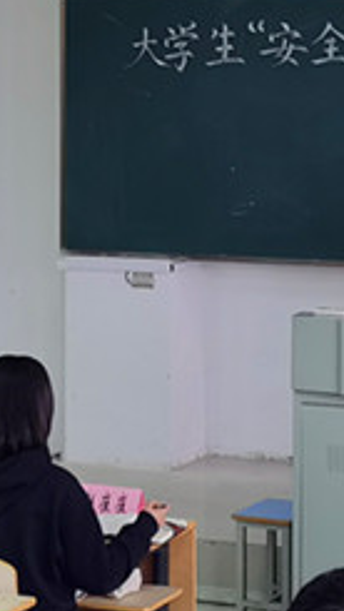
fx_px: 2171
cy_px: 123
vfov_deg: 15.9
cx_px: 122
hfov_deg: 9.1
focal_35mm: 134
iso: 125
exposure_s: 1/50
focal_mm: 5.58
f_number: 1.8
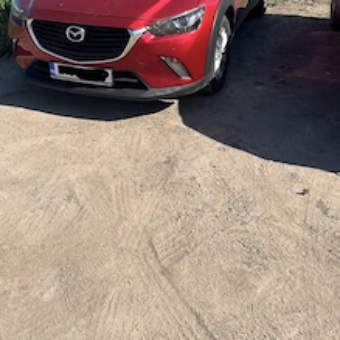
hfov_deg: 39.8
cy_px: 54
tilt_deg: -20.3
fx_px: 467
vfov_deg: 38.1
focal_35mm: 42
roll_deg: -1.6
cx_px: 129
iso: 50
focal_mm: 5.1
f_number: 1.6
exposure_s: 1/2688
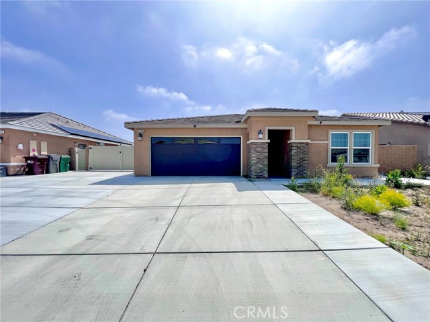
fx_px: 161
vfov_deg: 89.9
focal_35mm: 13
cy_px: 161
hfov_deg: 106.2
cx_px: 215
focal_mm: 1.57
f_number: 1.8
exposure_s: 1/3200
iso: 40
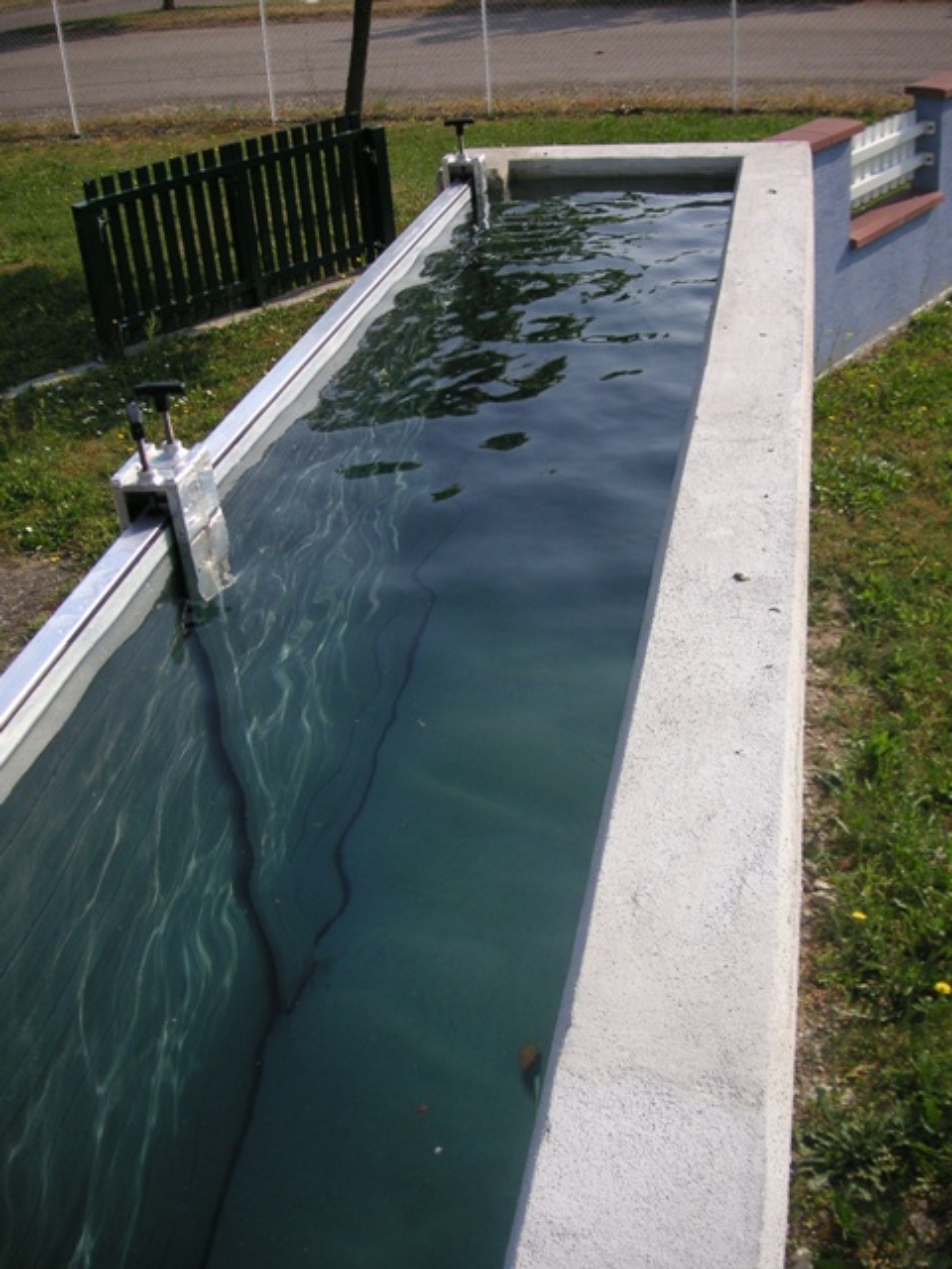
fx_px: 1357
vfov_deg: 50.1
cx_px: 476
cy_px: 634
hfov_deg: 38.7
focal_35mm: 37
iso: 50
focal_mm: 6.1
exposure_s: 1/180
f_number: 6.7
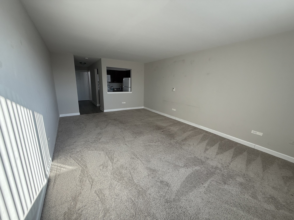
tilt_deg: -10.5
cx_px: 147
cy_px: 110
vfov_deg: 85.7
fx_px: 119
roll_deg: -2.4
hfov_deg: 102.1
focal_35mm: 14
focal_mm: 2.22
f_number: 2.2
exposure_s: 1/99
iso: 50
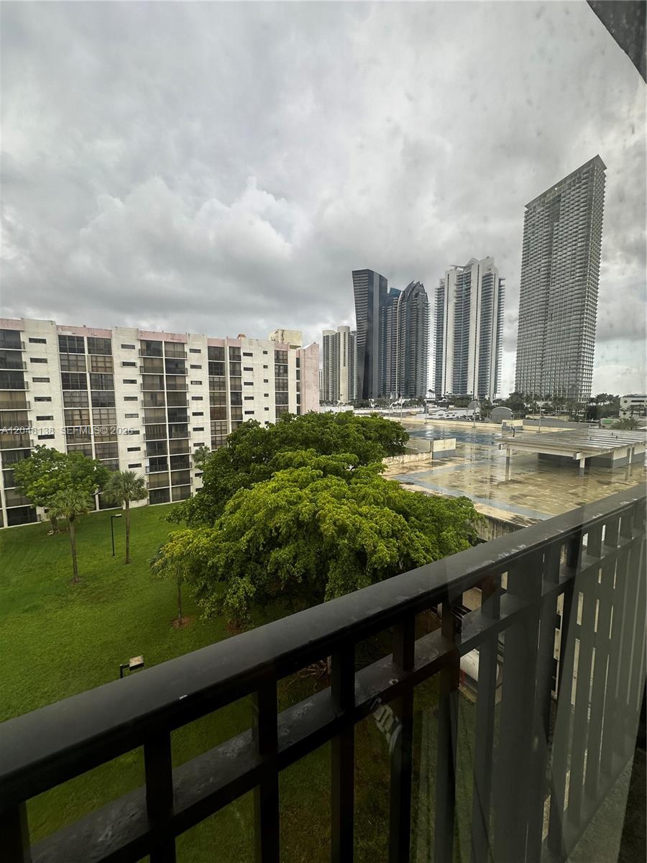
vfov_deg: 102.1
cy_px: 432
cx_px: 324
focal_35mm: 14
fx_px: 349
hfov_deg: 85.7
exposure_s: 1/380
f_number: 2.2
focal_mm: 2.22
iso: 40
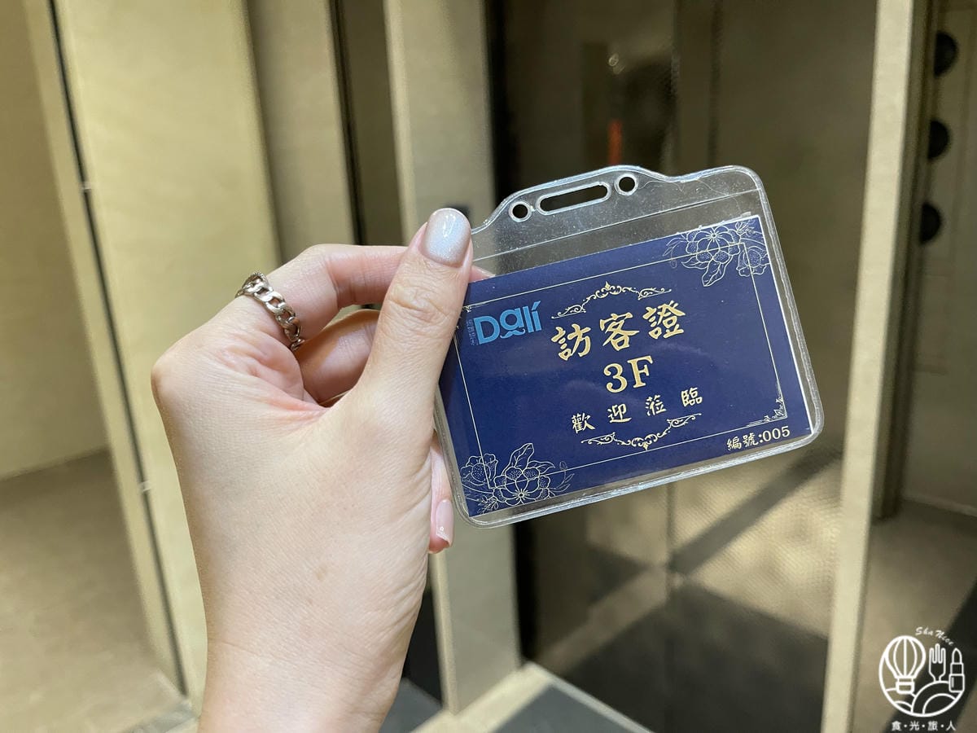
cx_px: 488
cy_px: 366
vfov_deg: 54.9
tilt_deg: -15.4
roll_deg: +3.1
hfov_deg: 69.4
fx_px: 706
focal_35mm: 25
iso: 320
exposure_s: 1/60
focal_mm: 5.1
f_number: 1.6
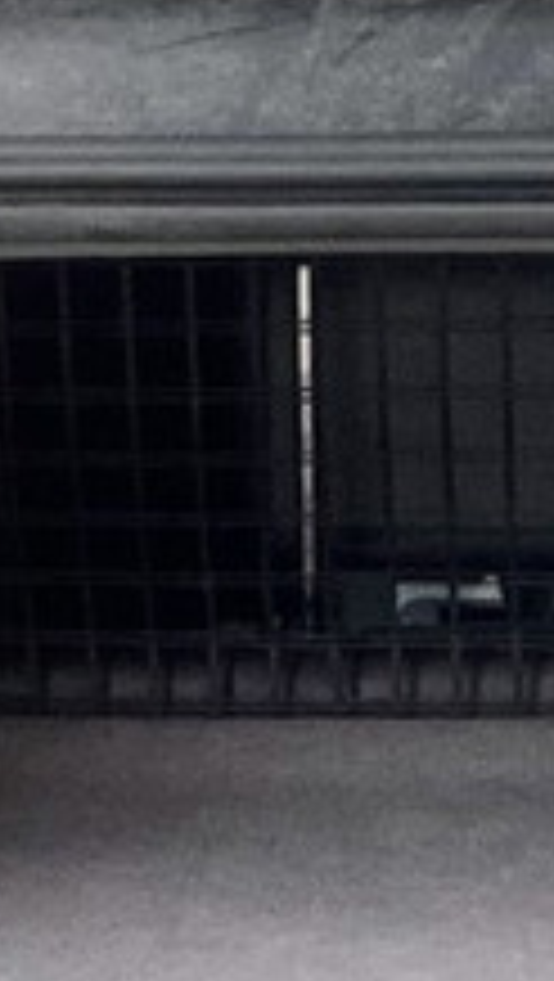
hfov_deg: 5.8
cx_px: 486
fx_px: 5419
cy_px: 1530
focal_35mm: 208
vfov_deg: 10.0
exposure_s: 1/60
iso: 160
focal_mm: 4.25
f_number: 1.8
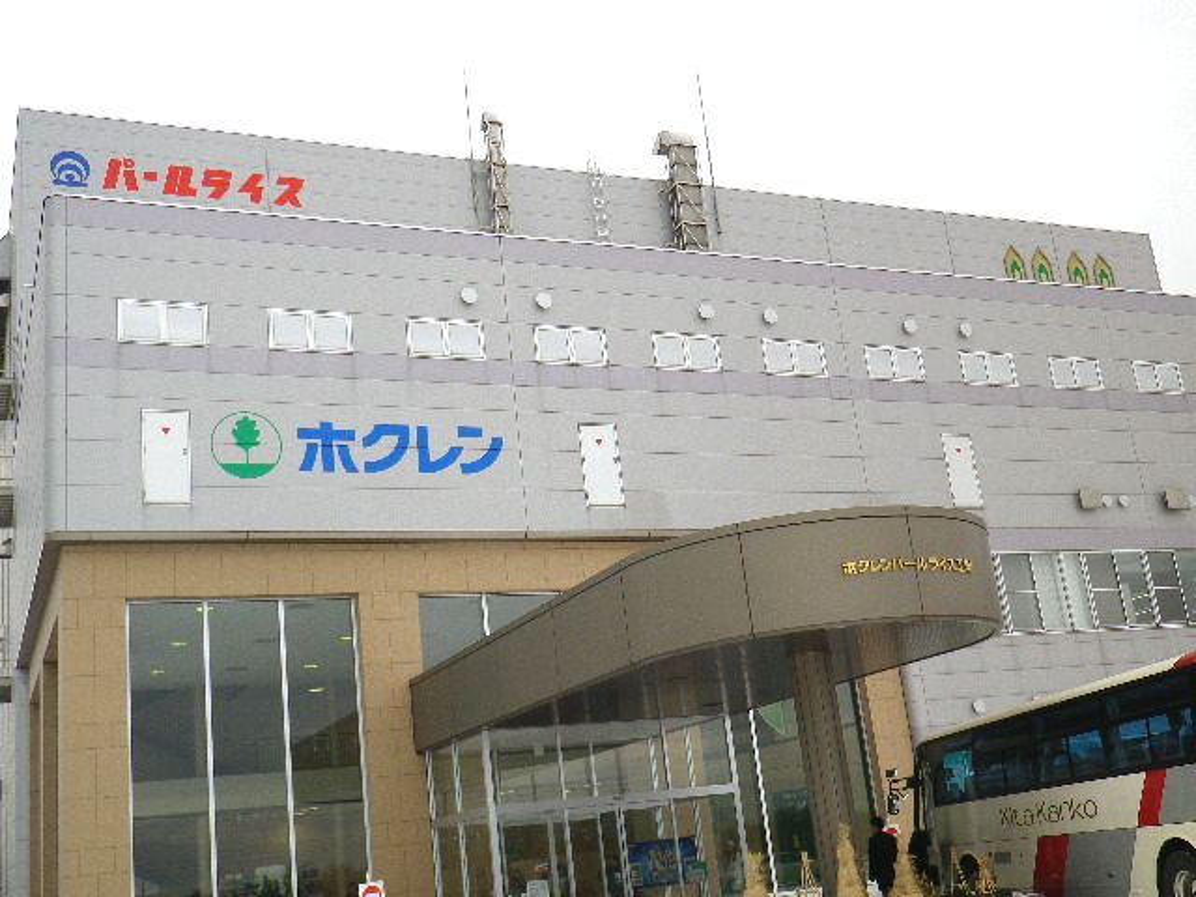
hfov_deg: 45.8
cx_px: 598
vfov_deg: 35.1
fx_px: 1417
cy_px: 448
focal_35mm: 41
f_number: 3.9
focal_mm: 7.3
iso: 80
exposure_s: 1/160
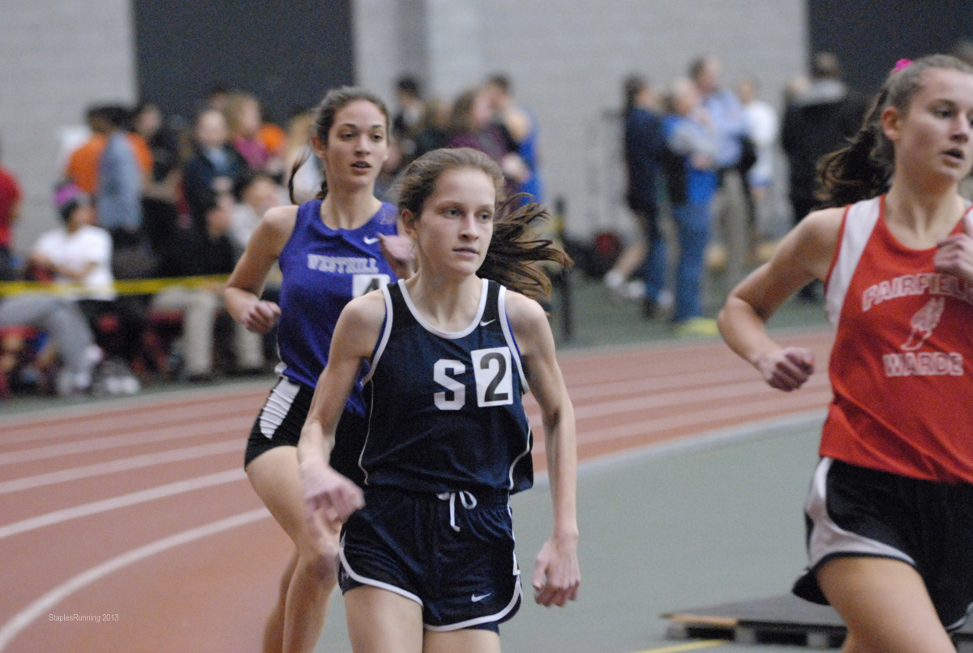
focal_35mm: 174
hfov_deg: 11.8
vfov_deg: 7.9
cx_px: 486
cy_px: 326
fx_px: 4713
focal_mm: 116
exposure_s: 1/160
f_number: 2.8
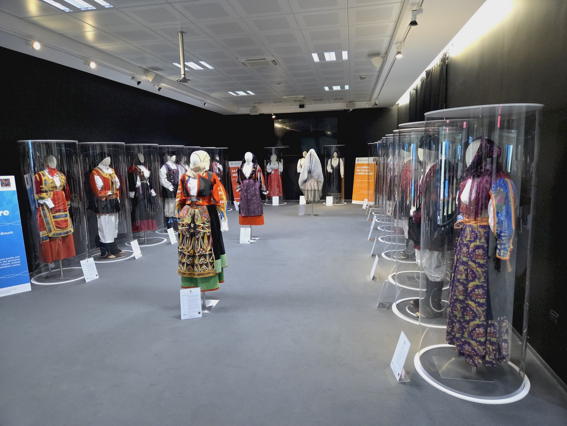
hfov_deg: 73.9
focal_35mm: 23
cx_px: 284
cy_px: 213
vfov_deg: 58.9
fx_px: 377
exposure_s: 1/100
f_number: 1.8
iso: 640
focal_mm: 5.4
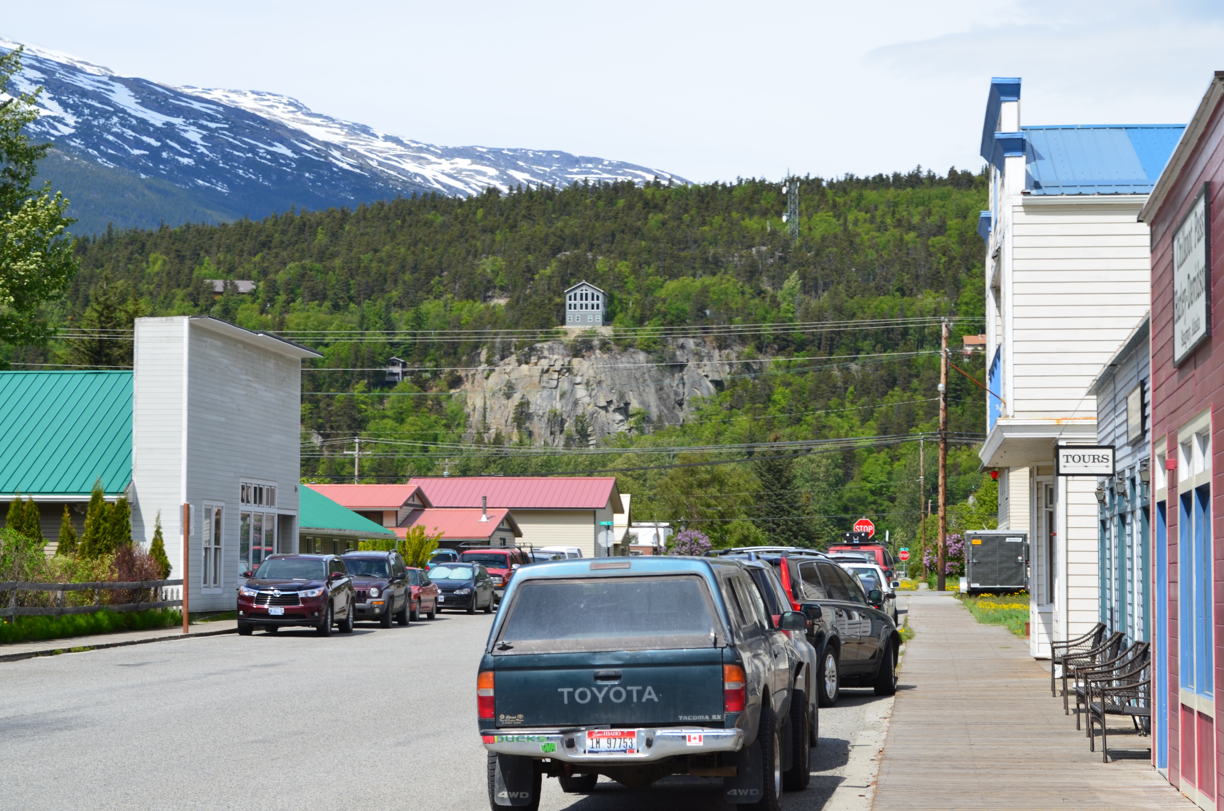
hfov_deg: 24.7
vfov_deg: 16.5
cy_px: 406
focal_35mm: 82
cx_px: 612
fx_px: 2799
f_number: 11
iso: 100
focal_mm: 55
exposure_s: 1/160
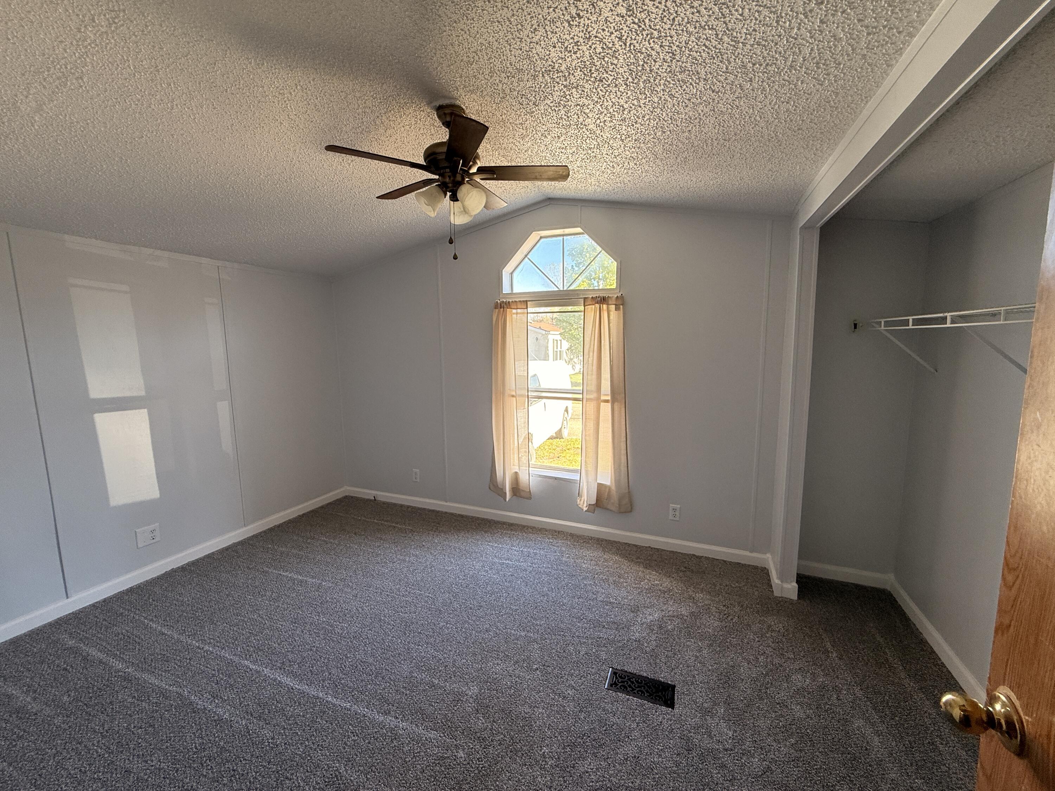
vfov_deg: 85.7
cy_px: 396
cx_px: 528
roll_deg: +0.4
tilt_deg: -6.8
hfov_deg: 102.1
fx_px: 427
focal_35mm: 14
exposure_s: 1/99
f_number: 2.2
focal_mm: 2.22
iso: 80
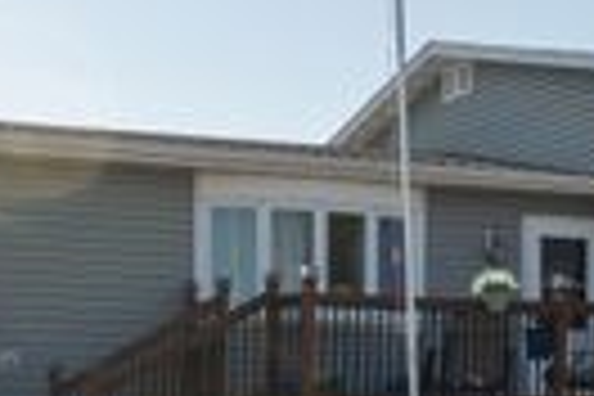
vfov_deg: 11.8
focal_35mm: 113
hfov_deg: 18.1
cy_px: 512
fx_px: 1864
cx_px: 259
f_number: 4
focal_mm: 28
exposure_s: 1/1250
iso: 400
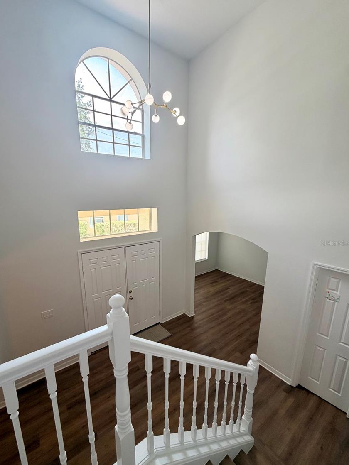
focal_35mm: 15
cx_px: 164
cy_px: 243
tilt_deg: -12.5
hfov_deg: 81.7
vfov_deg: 98.1
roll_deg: +0.8
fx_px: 202
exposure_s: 1/120
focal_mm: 2.22
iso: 100
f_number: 2.2
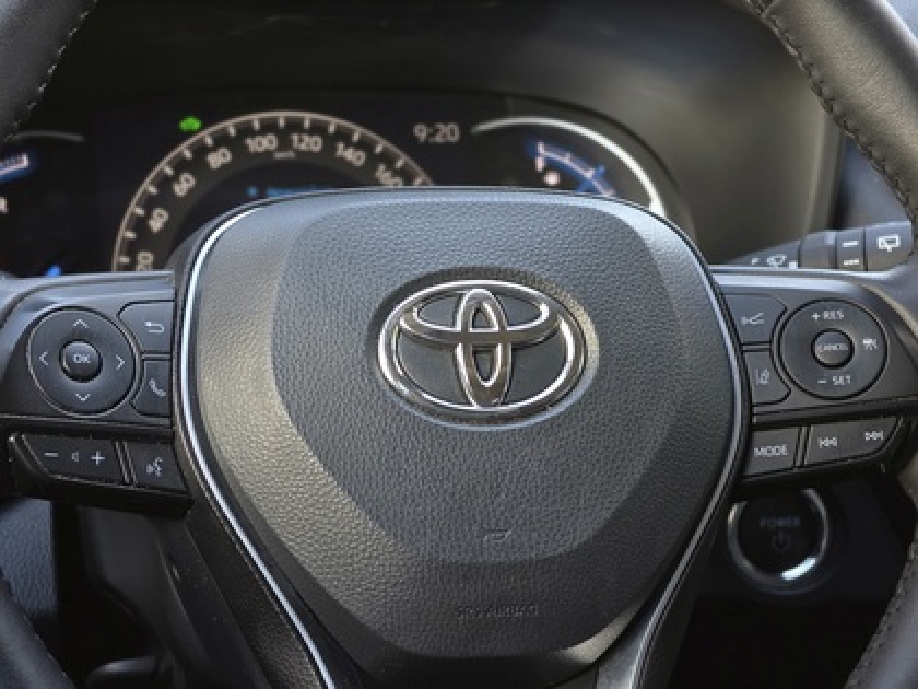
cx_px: 459
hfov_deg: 17.1
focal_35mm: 115
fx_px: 3050
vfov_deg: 12.9
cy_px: 344
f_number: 2.9
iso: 250
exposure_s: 1/120
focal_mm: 18.6
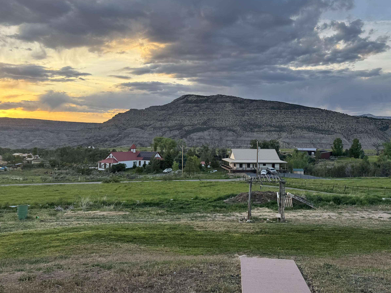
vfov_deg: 45.4
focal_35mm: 31
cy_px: 129
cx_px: 233
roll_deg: -1.7
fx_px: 350
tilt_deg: -0.3
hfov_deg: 57.9
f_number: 1.78
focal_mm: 6.76
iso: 80
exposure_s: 1/506
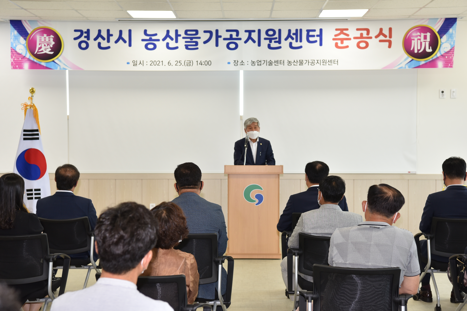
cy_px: 156
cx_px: 234
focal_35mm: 58
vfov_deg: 23.4
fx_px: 752
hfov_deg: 34.5
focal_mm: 58
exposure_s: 1/100
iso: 800
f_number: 5
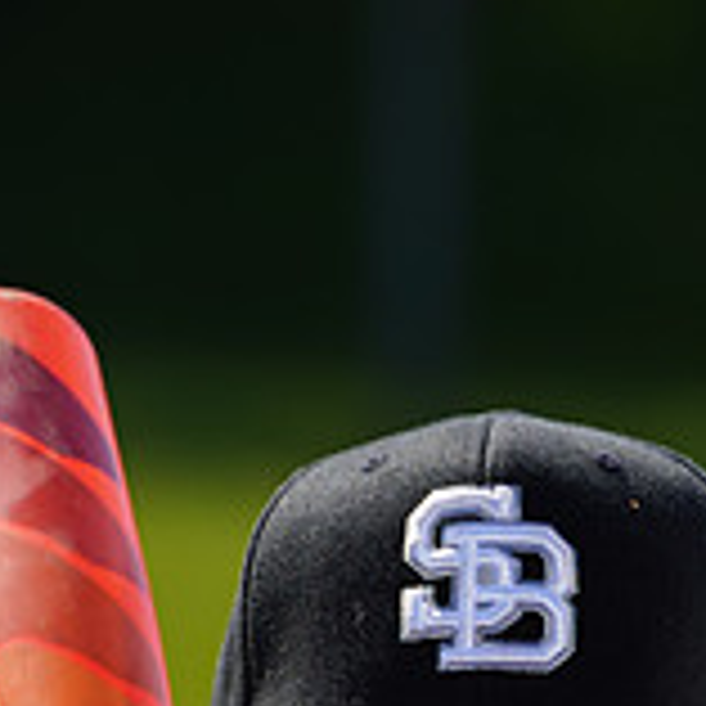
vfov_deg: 2.0
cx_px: 304
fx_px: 19959
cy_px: 1264
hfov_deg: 2.0
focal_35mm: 865
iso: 100
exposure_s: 1/250
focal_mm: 276
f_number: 8
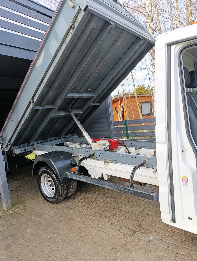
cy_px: 130
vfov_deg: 73.8
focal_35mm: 23
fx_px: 174
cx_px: 98
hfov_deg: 59.0
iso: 100
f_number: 1.6
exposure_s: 1/100
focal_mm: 6.14
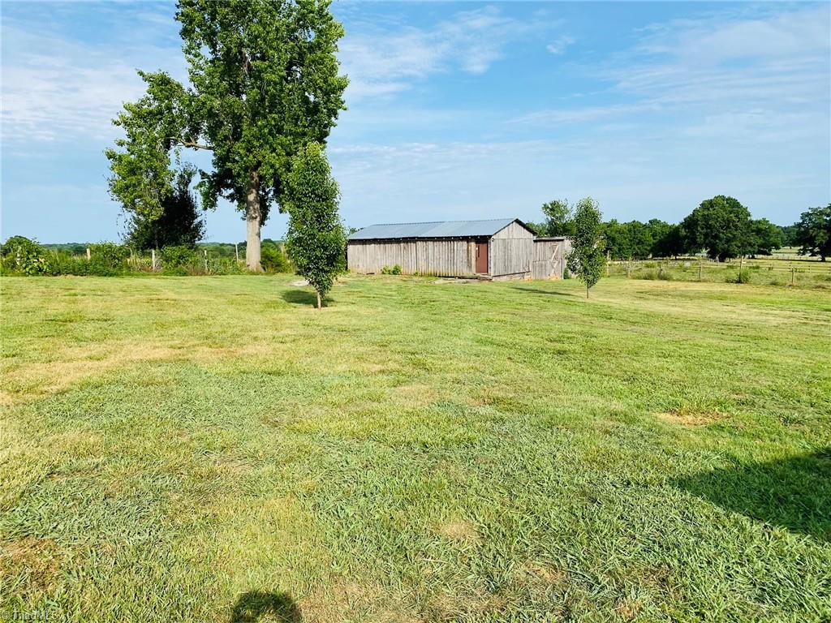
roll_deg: +1.4
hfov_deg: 67.3
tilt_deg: -5.0
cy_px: 312
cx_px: 416
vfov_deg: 53.1
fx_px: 624
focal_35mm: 26
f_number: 1.8
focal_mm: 4.25
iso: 32
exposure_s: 1/2358
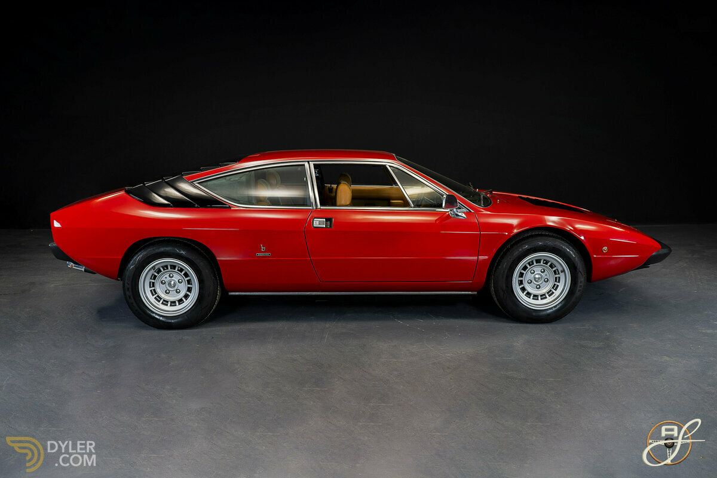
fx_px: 637
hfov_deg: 58.7
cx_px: 358
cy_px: 239
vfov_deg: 41.1
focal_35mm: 32
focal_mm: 32
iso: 250
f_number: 7.1
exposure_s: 1/3
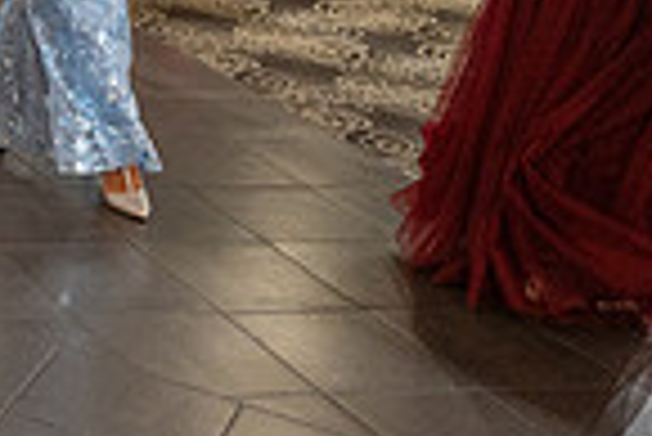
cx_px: -621
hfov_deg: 16.5
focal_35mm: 96
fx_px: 1740
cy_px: -209
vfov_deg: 13.5
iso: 800
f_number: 2.8
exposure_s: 1/125
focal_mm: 24
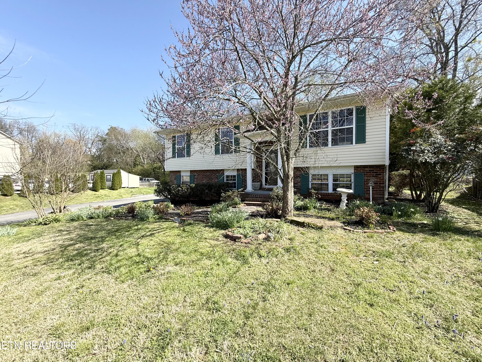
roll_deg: -0.3
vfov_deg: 85.7
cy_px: 181
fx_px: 195
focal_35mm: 14
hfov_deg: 102.1
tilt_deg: -0.2
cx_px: 241
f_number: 2.2
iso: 64
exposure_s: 1/901
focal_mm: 2.22
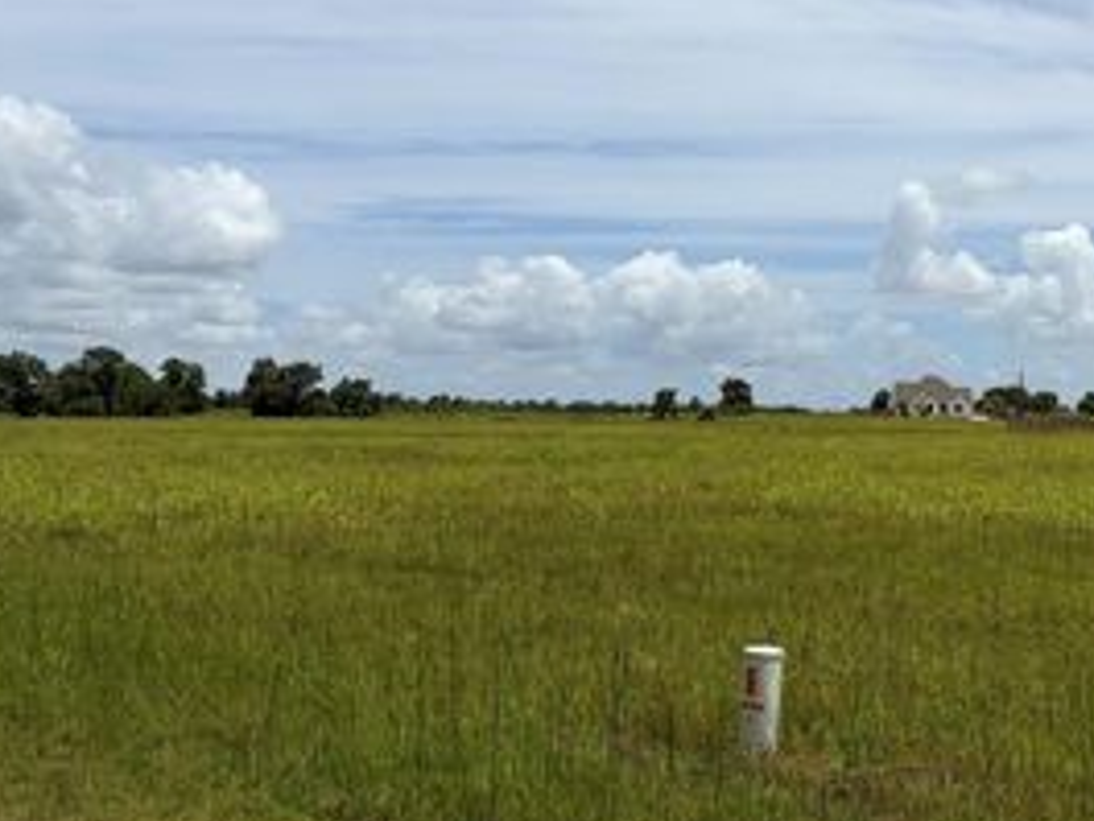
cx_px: 871
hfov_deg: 37.5
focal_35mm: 49
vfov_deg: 29.5
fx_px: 1549
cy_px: 270
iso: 50
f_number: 1.6
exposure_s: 1/8850
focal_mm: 5.96
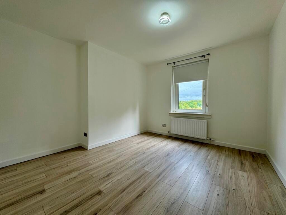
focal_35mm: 14
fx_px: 116
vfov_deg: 85.7
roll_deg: +0.5
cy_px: 108
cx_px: 143
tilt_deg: -1.7
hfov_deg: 102.1
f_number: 2.2
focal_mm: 2.22
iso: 40
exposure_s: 1/112
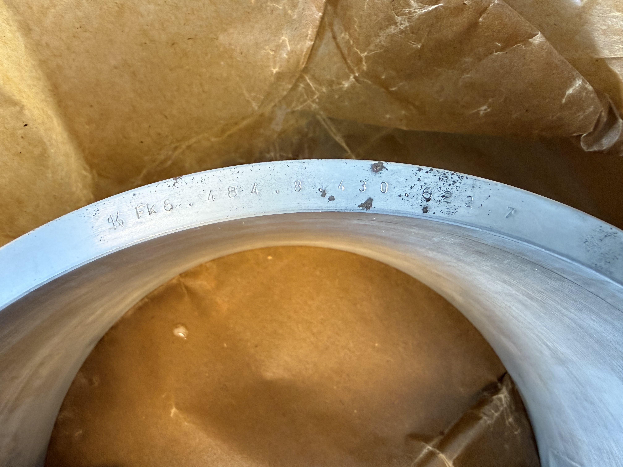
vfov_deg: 56.8
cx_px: 312
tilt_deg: -85.8
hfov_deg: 71.6
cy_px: 234
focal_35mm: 24
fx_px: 432
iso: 320
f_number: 2.2
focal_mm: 2.22
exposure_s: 1/60
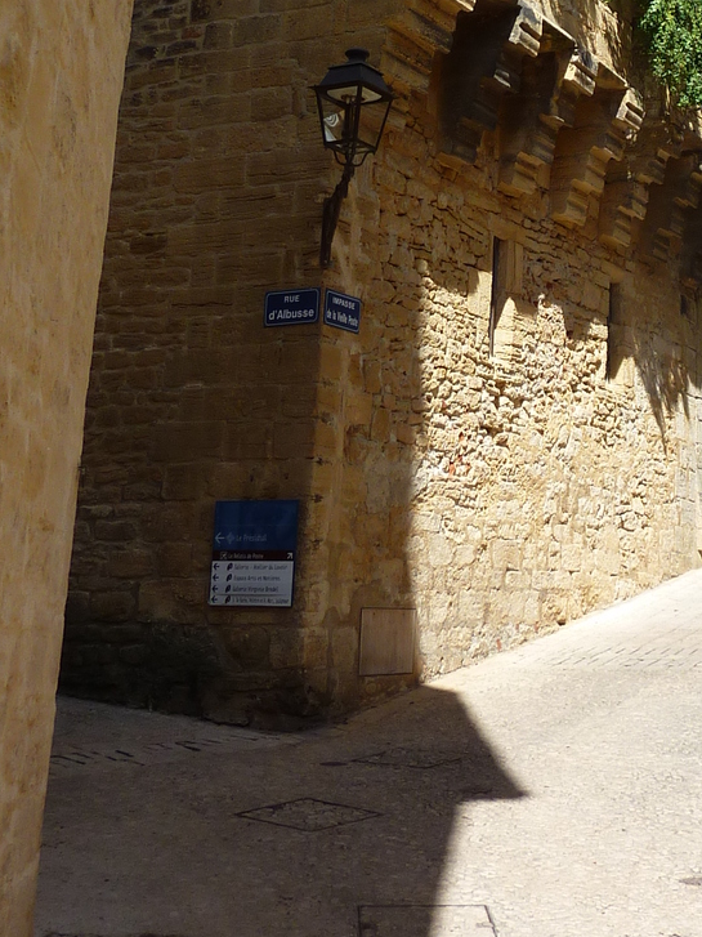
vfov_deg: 33.7
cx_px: 631
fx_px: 1488
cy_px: 155
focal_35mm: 55
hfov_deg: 25.7
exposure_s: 1/500
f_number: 4
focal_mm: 4.1
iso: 80
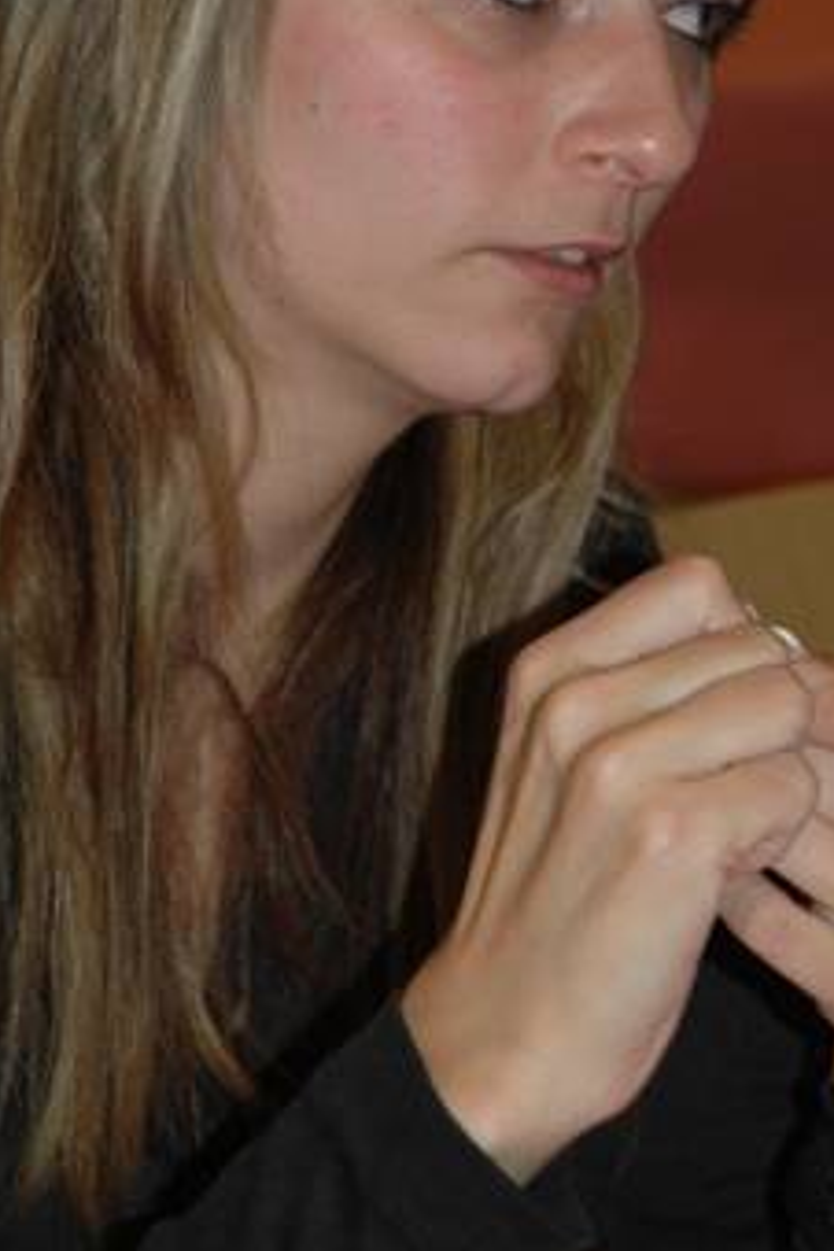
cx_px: 391
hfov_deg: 6.9
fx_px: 6880
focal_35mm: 198
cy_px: 458
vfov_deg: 10.4
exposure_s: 1/60
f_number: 4.5
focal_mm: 70
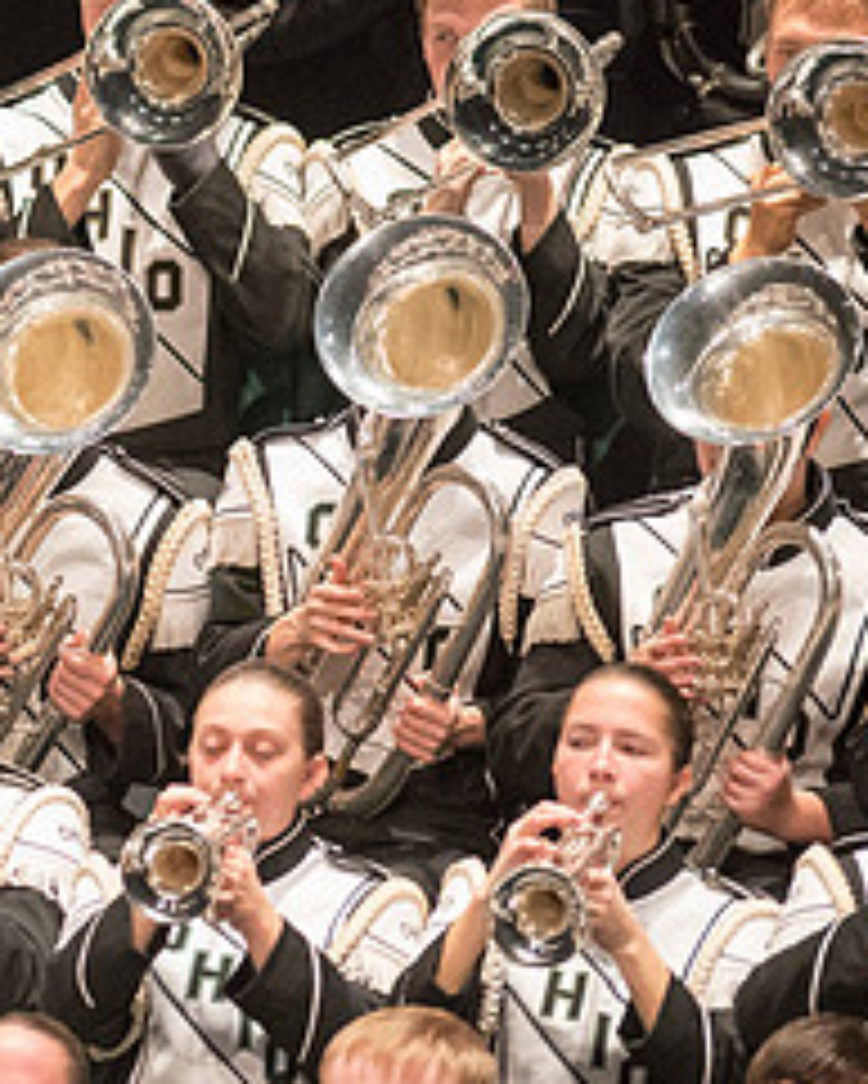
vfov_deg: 2.9
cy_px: 425
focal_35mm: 677
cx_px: -355
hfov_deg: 2.3
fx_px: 21726
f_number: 2.8
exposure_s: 1/500
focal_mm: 300
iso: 4000
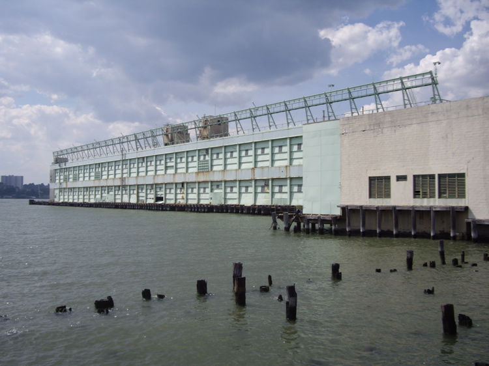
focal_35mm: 38
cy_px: 183
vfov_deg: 37.7
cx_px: 244
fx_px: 537
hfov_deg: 49.0
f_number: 8
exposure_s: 1/160
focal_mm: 7.9
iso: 64
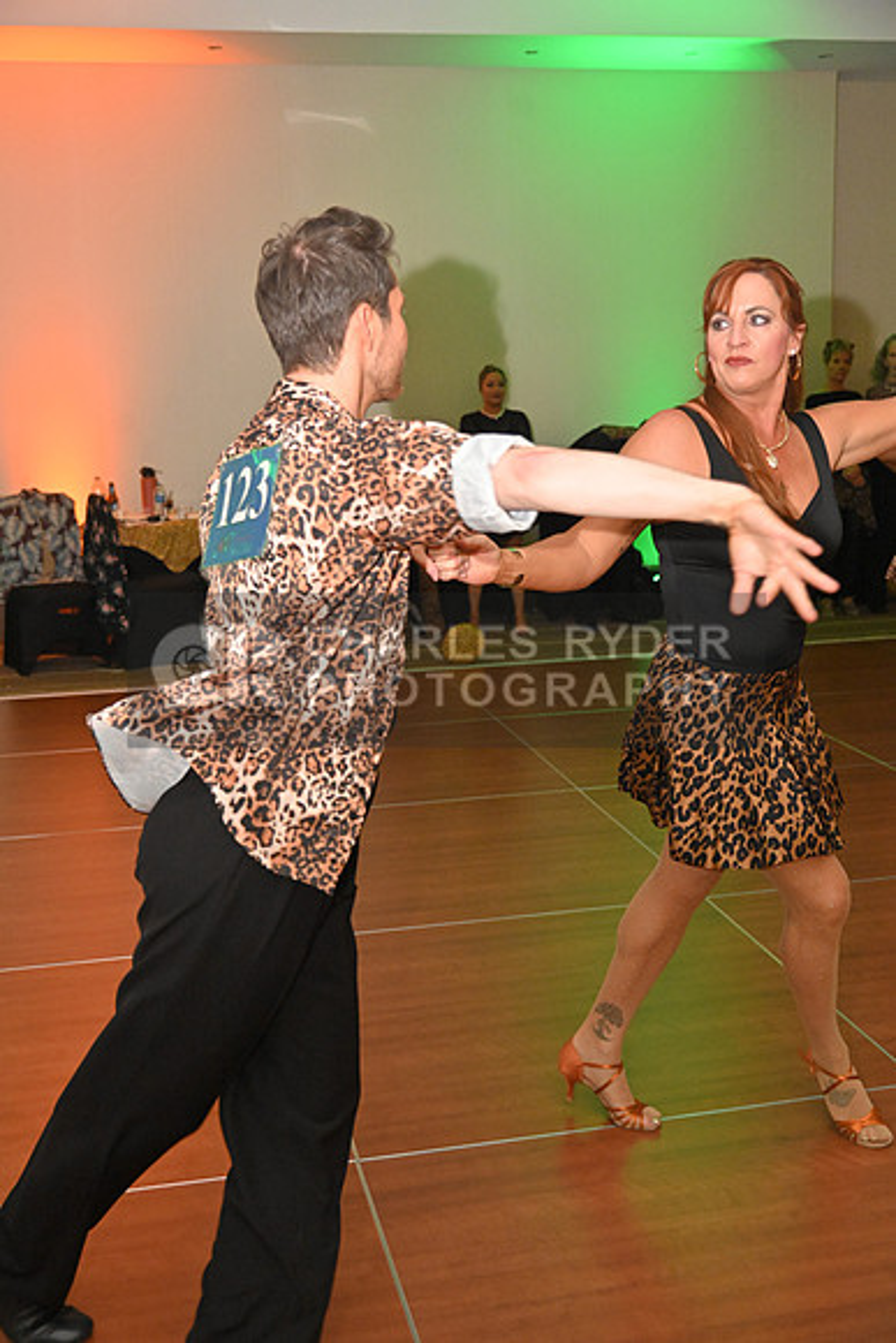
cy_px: 672
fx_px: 1418
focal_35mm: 38
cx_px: 448
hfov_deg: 35.1
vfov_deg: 50.7
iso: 5000
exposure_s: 1/320
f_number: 4.5
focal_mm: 38
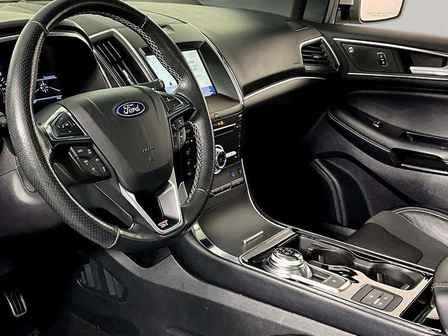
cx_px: 142
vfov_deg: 32.2
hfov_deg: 41.4
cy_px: 161
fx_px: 582
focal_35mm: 45
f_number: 1.8
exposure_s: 1/60
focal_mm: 3
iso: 160
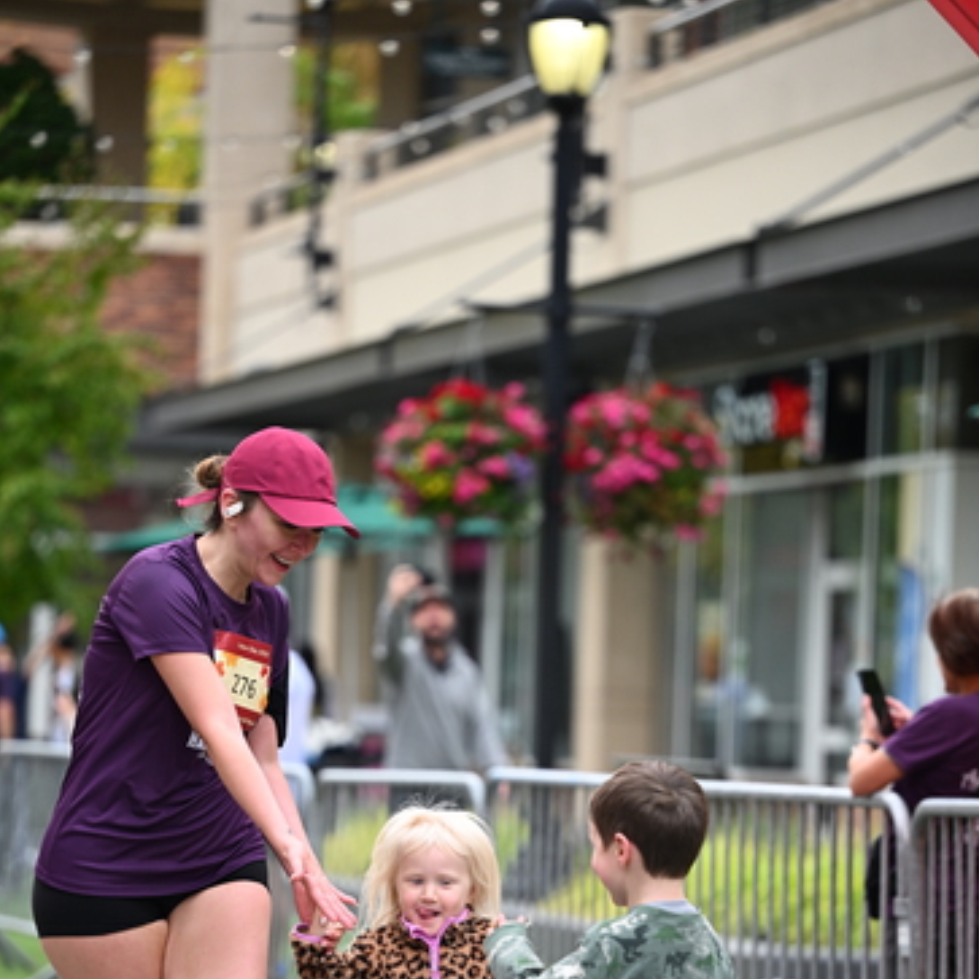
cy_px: 720
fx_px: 5152
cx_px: 487
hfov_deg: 10.9
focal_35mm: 161
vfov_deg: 10.8
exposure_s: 1/2500
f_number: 2.8
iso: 640
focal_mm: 125
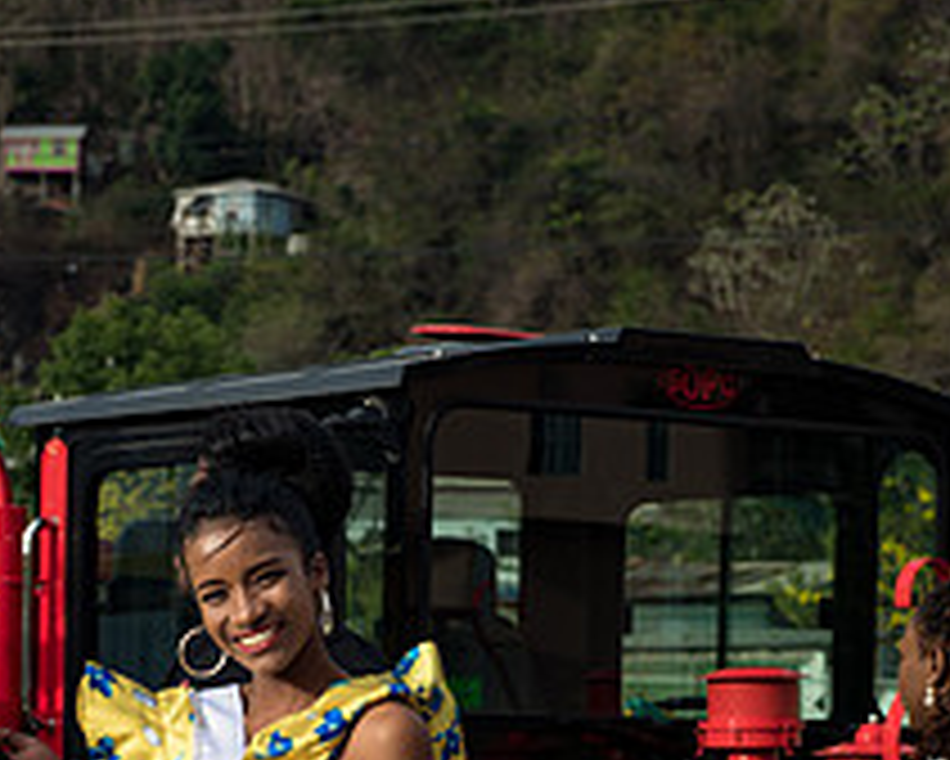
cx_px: 284
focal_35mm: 132
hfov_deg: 14.5
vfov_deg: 11.4
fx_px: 3713
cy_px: 944
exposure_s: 1/250
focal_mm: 66
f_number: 6.3
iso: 80
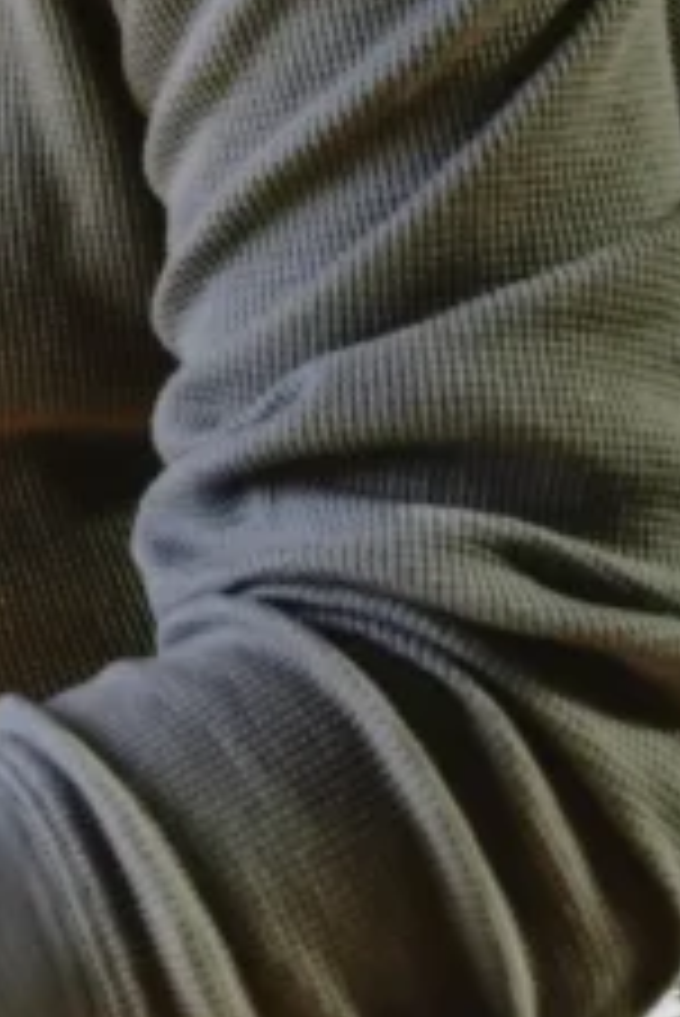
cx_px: -466
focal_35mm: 190
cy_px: -387
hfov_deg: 7.1
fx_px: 5375
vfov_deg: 10.5
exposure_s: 1/320
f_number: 5.6
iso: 800
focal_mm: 42
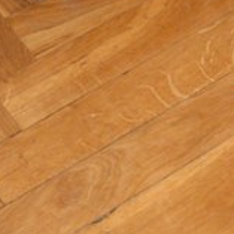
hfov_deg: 10.1
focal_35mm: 171
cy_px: 91
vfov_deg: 10.2
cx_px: -7
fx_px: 1308
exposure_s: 1/104
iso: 259
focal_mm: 6.3
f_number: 2.9
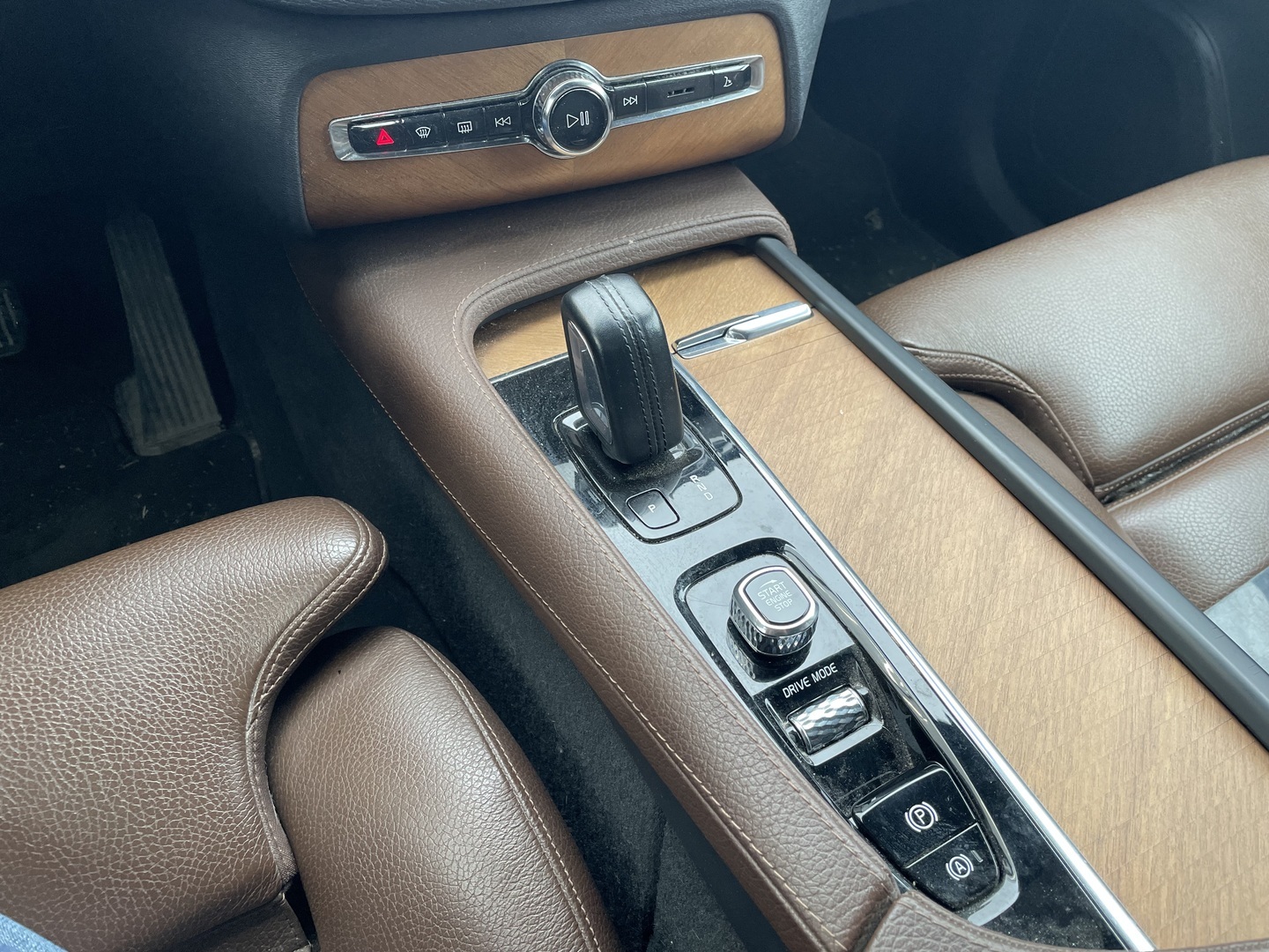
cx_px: 634
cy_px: 476
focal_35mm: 26
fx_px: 953
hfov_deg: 67.3
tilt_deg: -52.0
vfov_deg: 53.1
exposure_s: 1/106
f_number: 1.6
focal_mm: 4.2
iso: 125
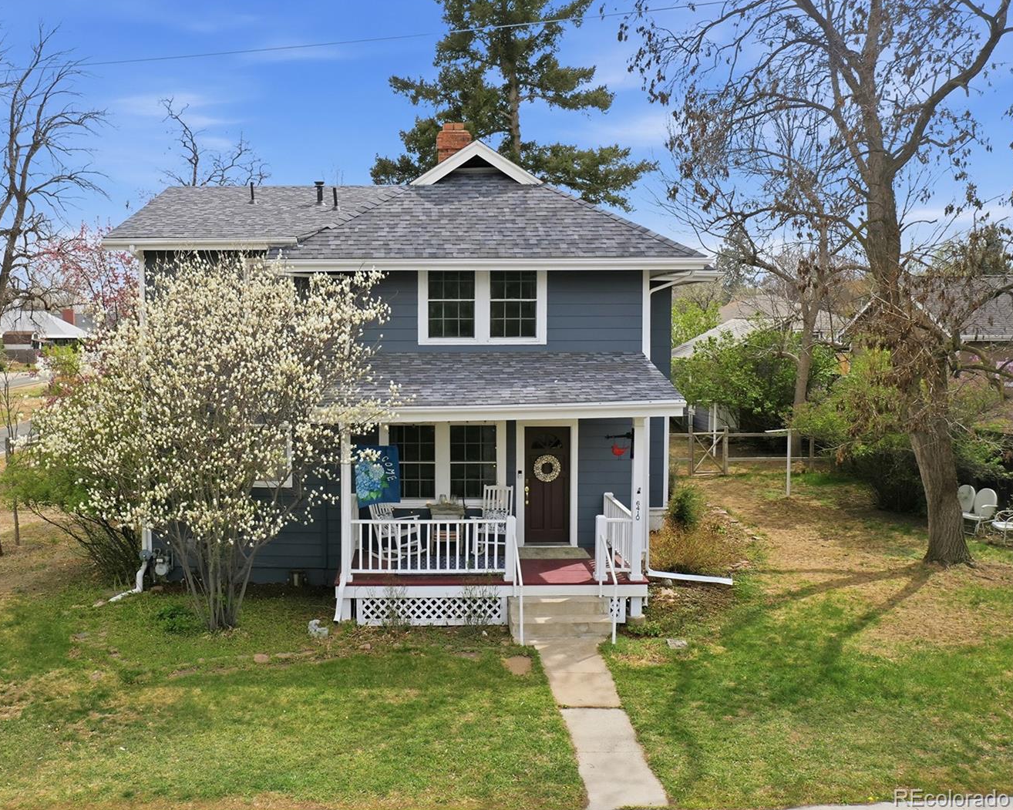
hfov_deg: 55.2
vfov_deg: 45.8
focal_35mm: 32
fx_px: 959
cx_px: 402
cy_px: 403
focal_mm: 10.3
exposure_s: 1/400
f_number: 5.6
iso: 100
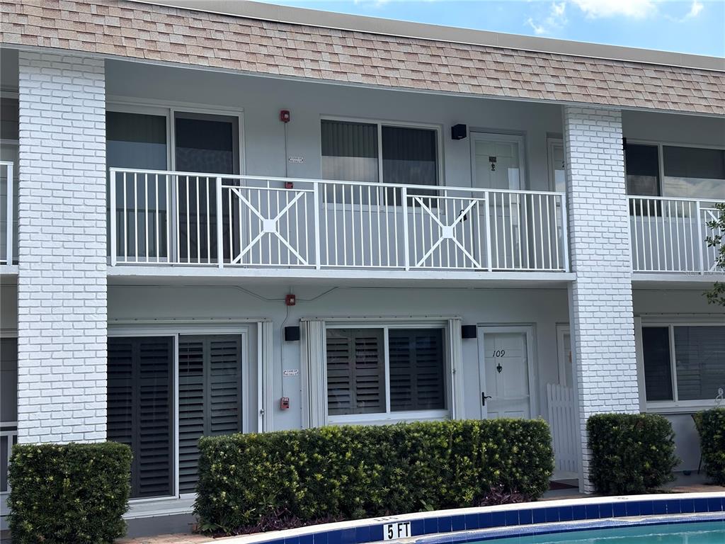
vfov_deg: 30.3
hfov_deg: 39.7
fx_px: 1005
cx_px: 362
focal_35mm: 48
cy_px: 272
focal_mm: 6.86
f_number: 1.78
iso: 64
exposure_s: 1/1590
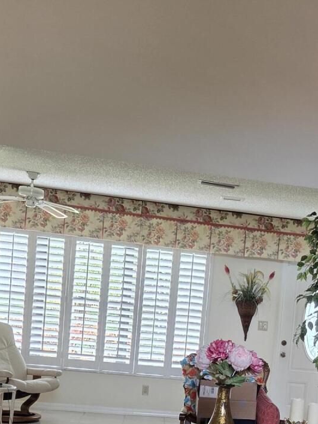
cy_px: 388
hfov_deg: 22.0
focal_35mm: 65
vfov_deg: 28.6
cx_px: 294
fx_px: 796
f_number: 1.8
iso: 320
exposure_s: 1/120
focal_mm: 5.4
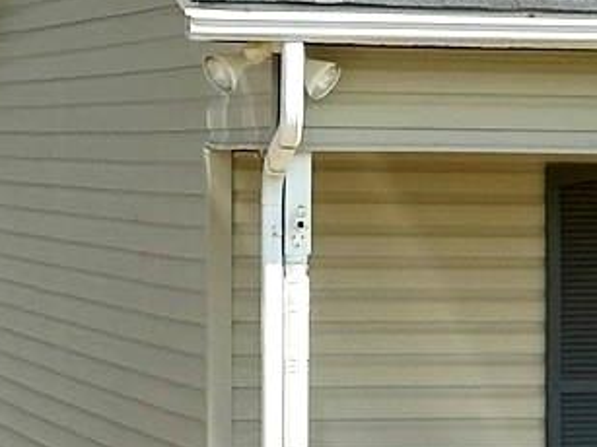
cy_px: 274
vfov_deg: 4.7
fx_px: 5430
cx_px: 1663
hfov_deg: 5.9
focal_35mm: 315
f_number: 1.78
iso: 64
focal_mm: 6.86
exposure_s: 1/2203
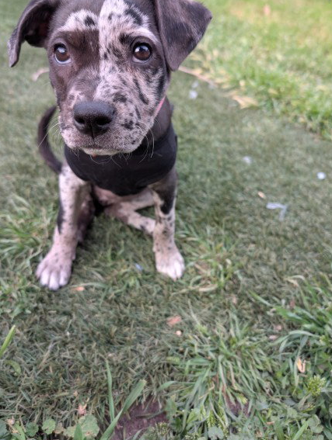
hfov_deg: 51.4
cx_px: 149
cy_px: 196
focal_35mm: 27
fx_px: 344
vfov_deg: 65.1
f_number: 1.68
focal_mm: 6.9
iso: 359
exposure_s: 1/779
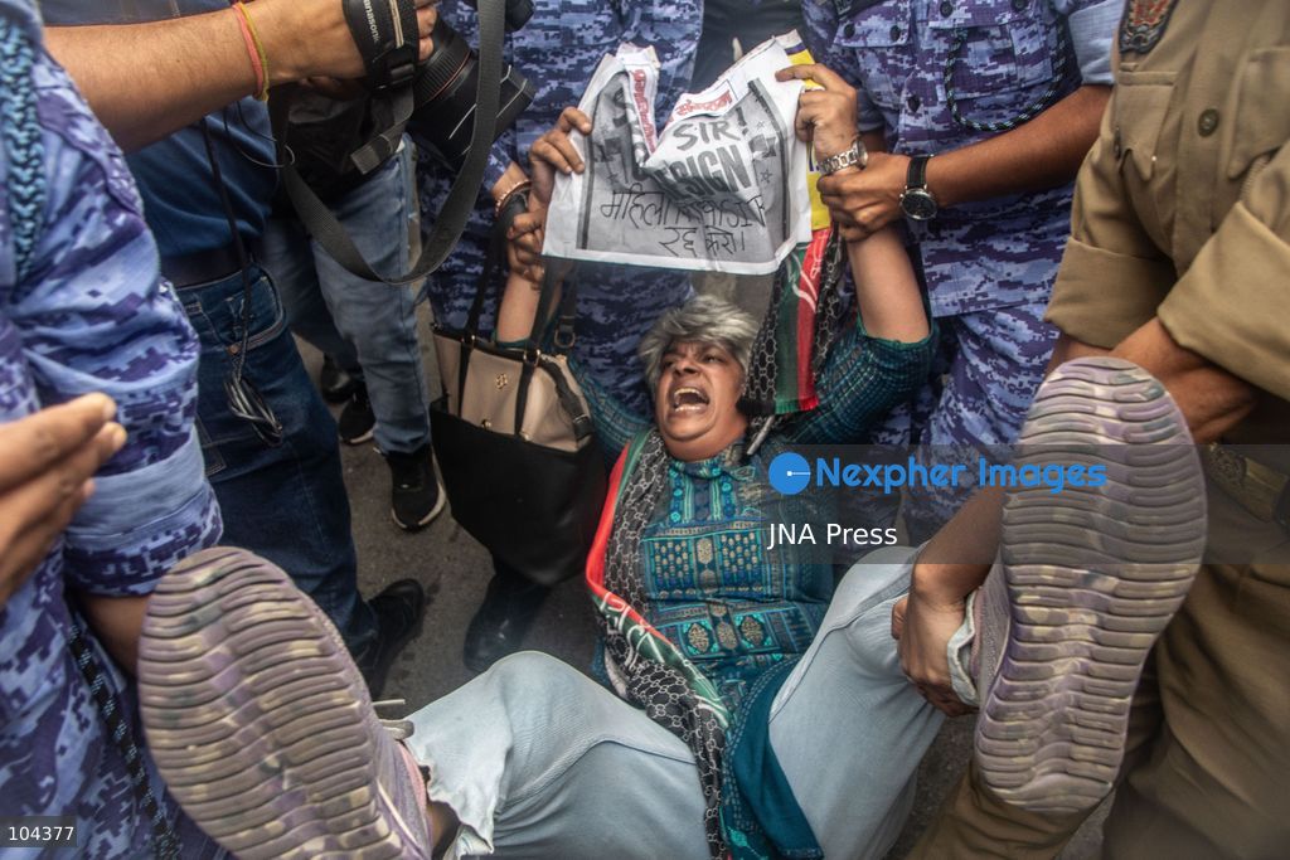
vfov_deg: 31.2
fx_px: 1541
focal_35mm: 43
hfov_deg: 45.4
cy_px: 430
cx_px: 645
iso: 250
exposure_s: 1/500
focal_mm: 29
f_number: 4.5
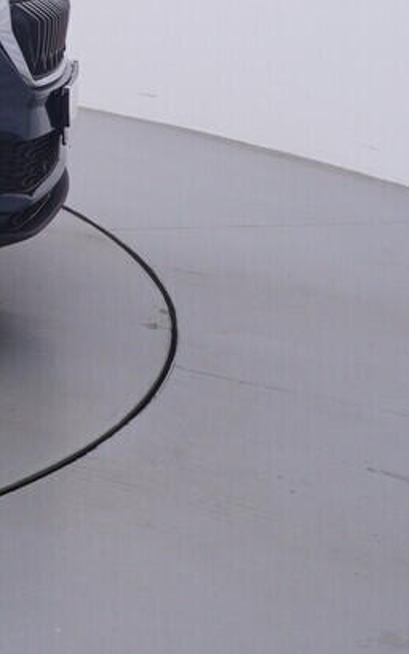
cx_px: -719
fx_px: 1439
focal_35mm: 81
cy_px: -91
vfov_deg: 23.7
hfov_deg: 11.5
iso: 200
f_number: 5
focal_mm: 15
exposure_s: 1/80
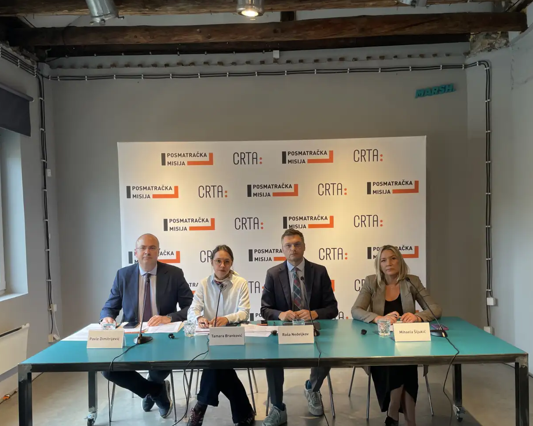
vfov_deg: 47.0
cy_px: 240
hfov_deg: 57.2
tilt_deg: -2.4
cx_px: 271
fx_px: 489
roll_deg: +1.4
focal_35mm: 31
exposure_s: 1/100
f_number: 1.6
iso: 80
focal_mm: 4.2
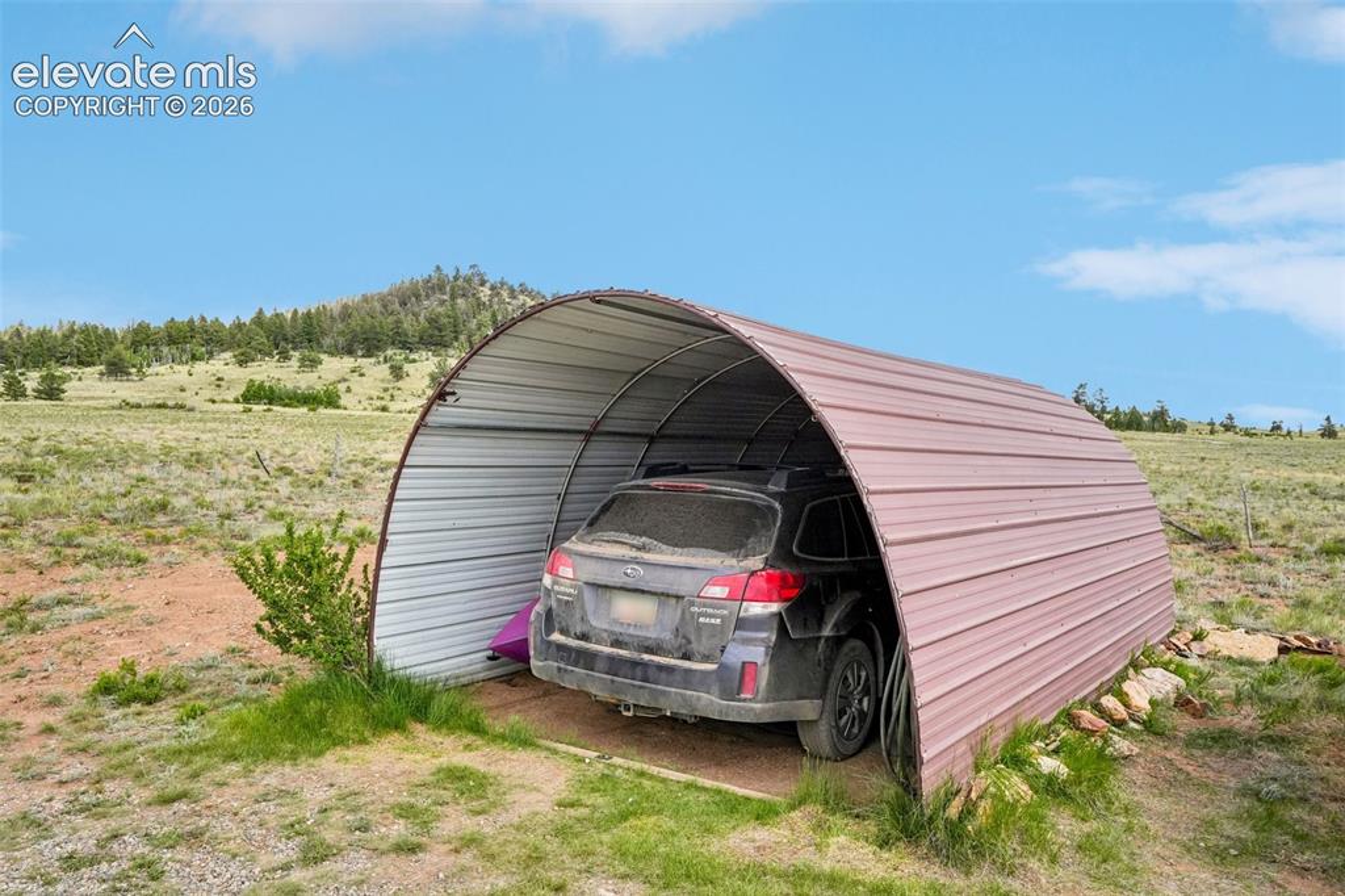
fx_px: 930
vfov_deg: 51.4
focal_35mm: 25
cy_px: 448
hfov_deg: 71.7
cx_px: 672
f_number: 8
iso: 800
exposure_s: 1/1000
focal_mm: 16.6
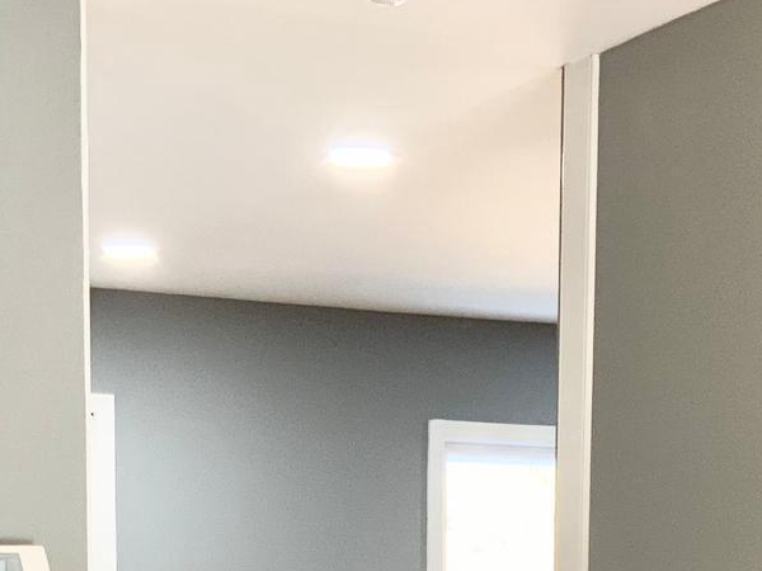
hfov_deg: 19.8
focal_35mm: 99
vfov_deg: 13.9
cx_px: 509
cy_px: 877
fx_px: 2179
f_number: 1.8
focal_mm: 3
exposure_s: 1/60
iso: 80
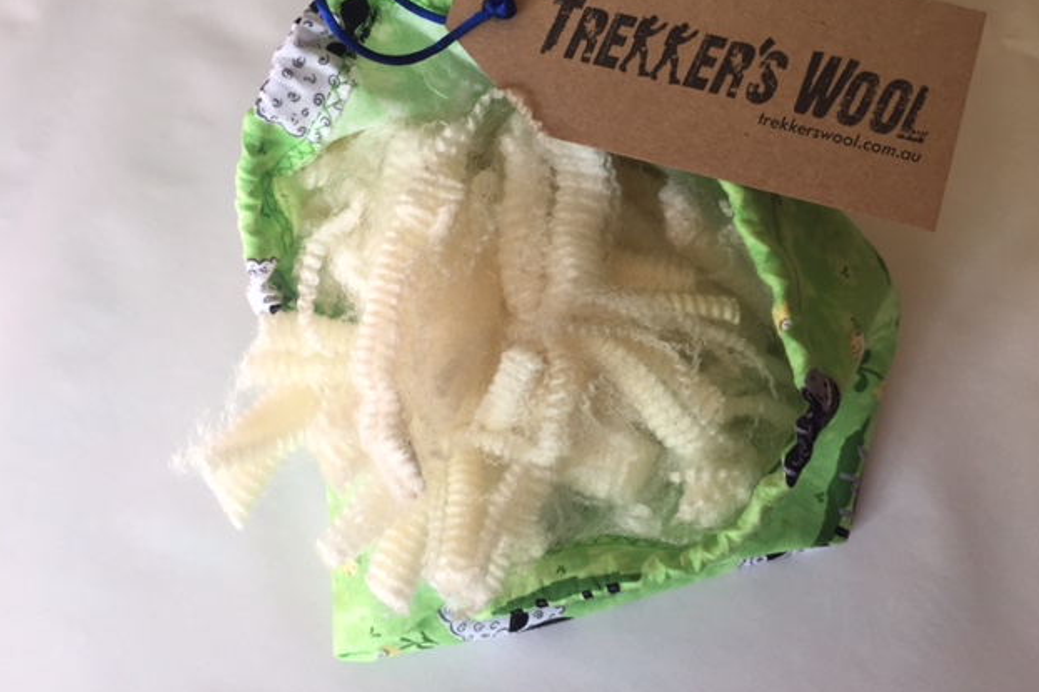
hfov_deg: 60.3
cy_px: 312
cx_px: 517
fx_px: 894
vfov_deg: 42.3
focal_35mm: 31
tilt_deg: -64.5
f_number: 2.2
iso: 40
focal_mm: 4.15
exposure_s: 1/60
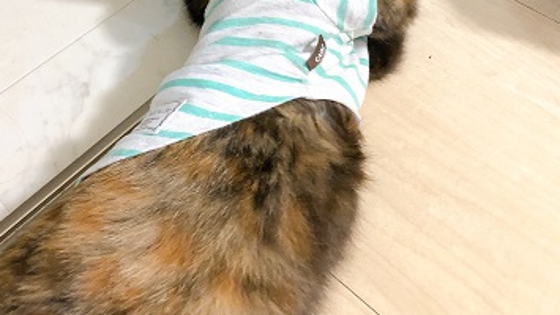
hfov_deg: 46.9
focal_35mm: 43
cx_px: 207
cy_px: 29
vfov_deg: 26.8
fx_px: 639
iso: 100
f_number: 1.8
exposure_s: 1/14
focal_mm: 3.99
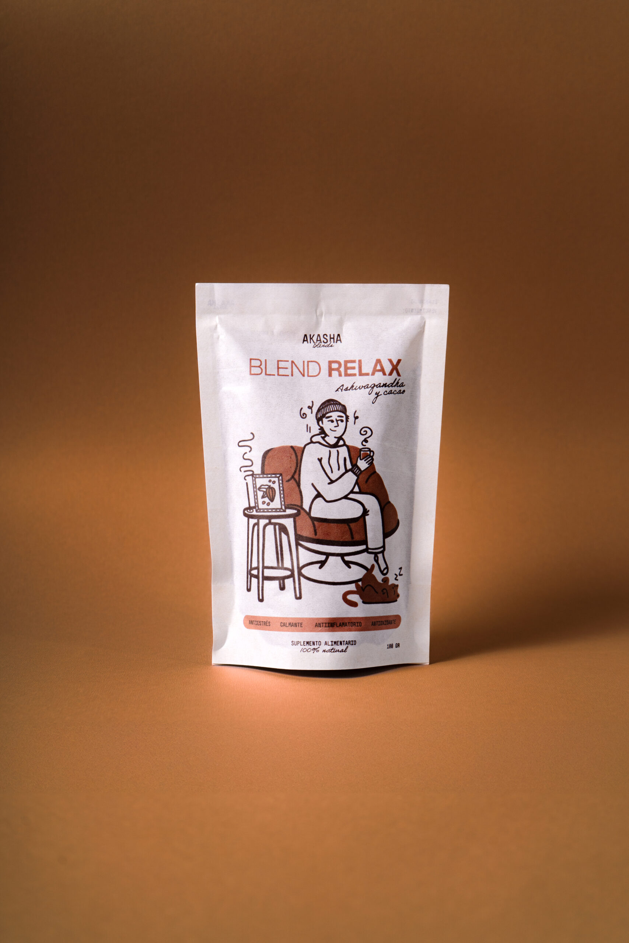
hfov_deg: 31.9
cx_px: 314
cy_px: 472
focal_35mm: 42
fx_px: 1101
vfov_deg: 46.4
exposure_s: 1/160
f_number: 7.1
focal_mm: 42
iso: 200
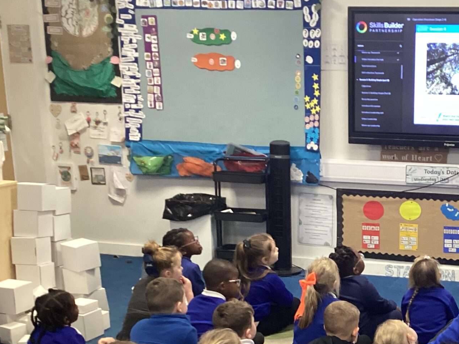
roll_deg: -0.8
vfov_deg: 23.2
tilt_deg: -15.2
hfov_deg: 30.0
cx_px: 406
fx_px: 822
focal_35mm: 62
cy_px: 296
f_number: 2.4
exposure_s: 1/50
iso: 250
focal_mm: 3.3
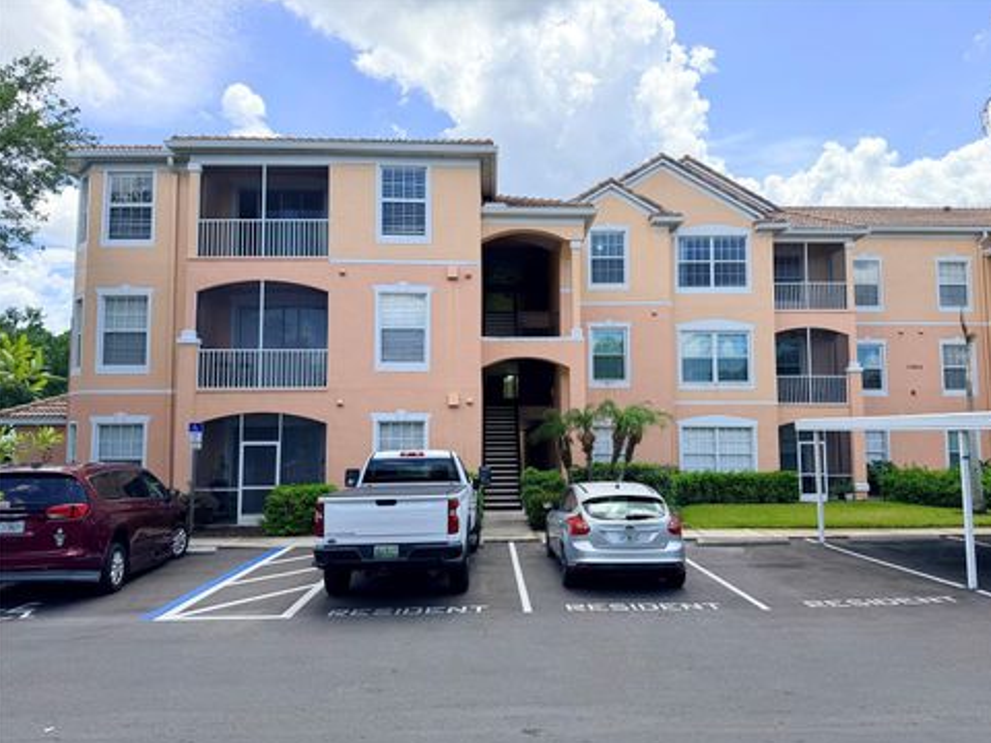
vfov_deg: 54.9
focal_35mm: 25
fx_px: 716
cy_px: 383
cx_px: 514
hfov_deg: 69.4
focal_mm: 6.76
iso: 100
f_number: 1.78
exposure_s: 1/3279
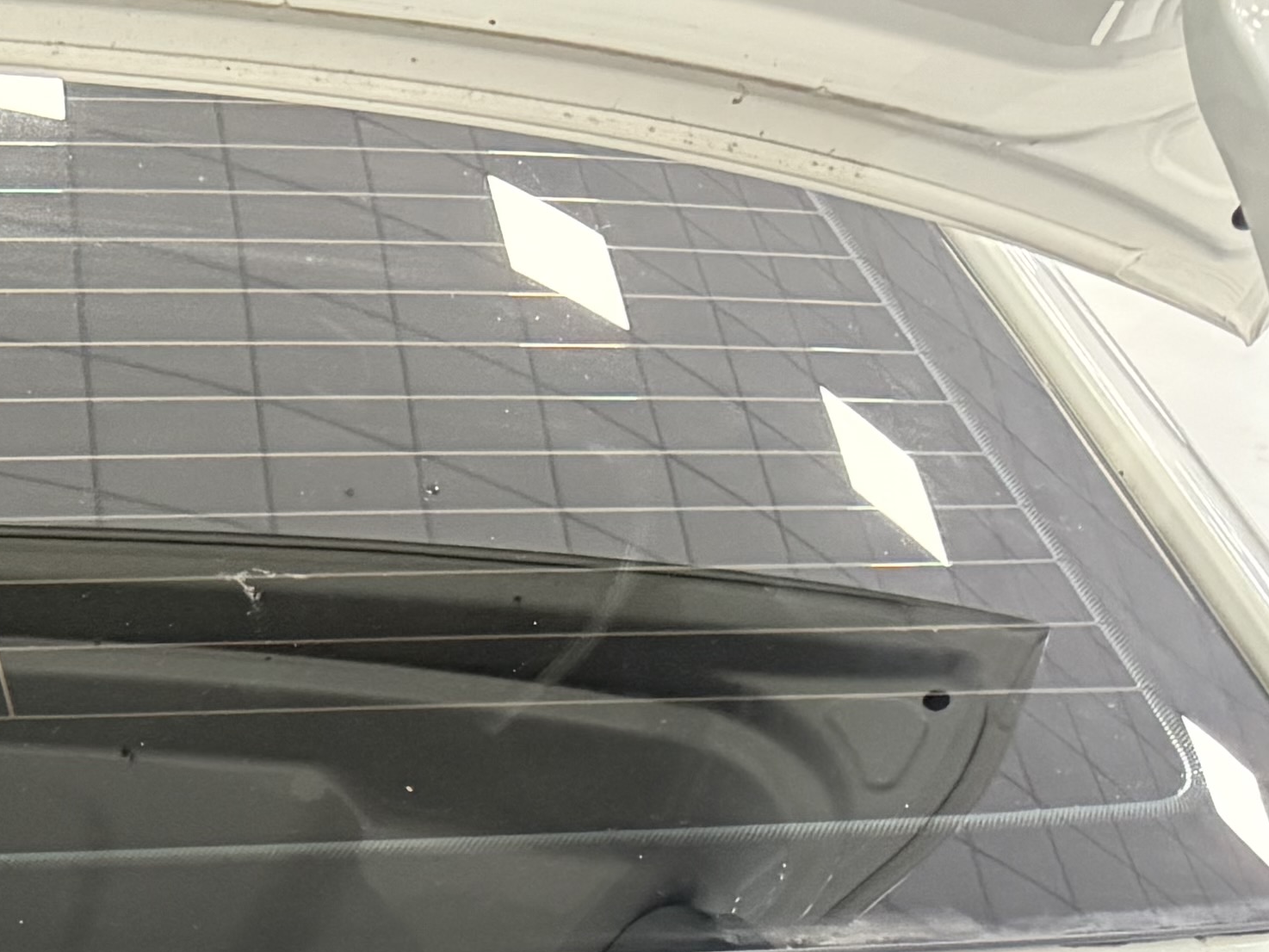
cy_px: 1375
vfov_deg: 14.9
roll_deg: -0.1
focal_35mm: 93
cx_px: -707
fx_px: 3410
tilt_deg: -28.8
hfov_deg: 18.4
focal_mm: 6.76
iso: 800
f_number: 1.78
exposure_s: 1/50
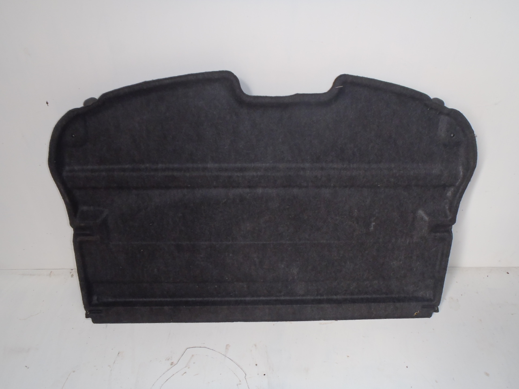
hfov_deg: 63.4
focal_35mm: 28
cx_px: 260
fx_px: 420
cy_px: 194
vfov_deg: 49.7
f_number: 3.9
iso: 100
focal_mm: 5
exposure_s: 1/30
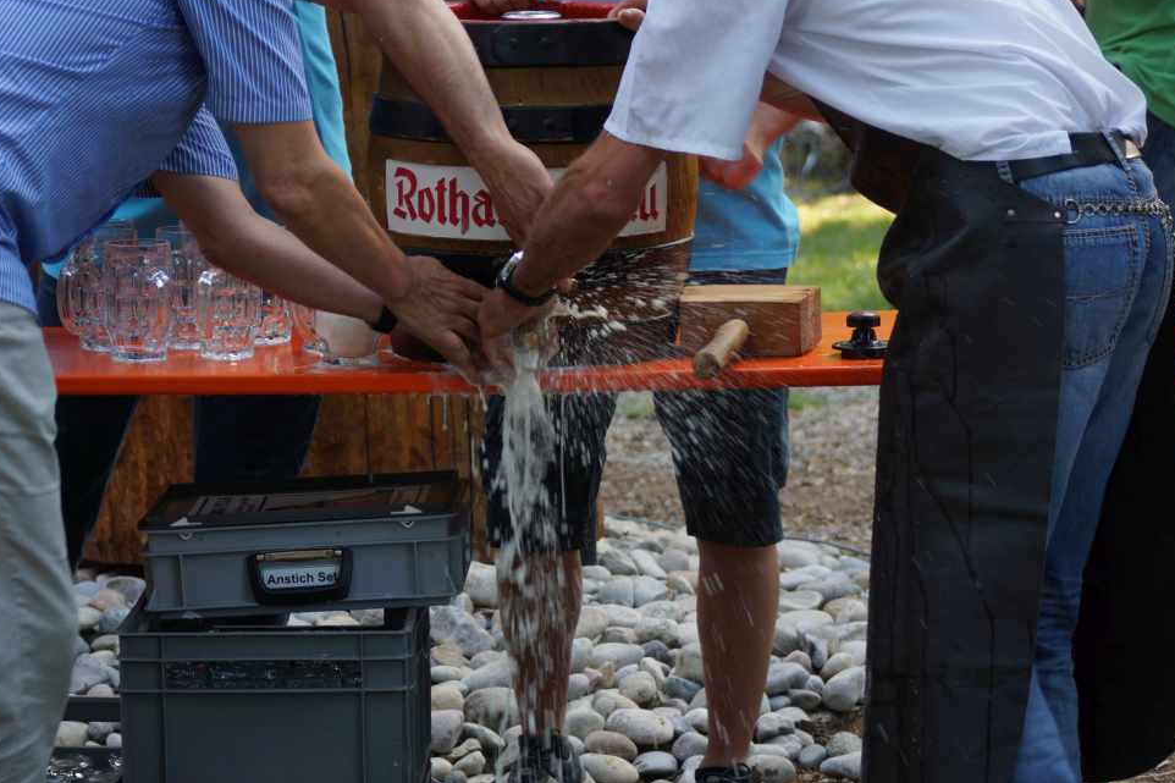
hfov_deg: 15.7
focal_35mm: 131
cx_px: 617
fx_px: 4275
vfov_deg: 10.5
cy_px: 326
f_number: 4
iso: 160
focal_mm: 70
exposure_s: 1/160
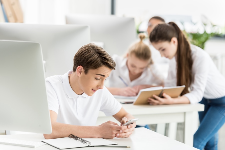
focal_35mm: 135
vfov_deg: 10.2
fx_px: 844
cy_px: 75
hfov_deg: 15.2
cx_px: 112
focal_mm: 135
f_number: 2.8
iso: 200
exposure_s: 1/200
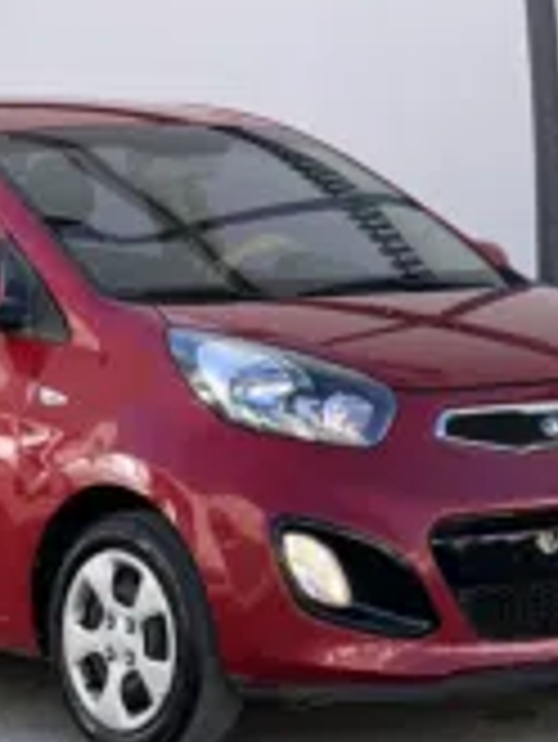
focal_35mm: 187
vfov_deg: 10.5
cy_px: 99
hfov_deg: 7.9
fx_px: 4014
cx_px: 126
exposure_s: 1/236
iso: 25
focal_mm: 9
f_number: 2.8
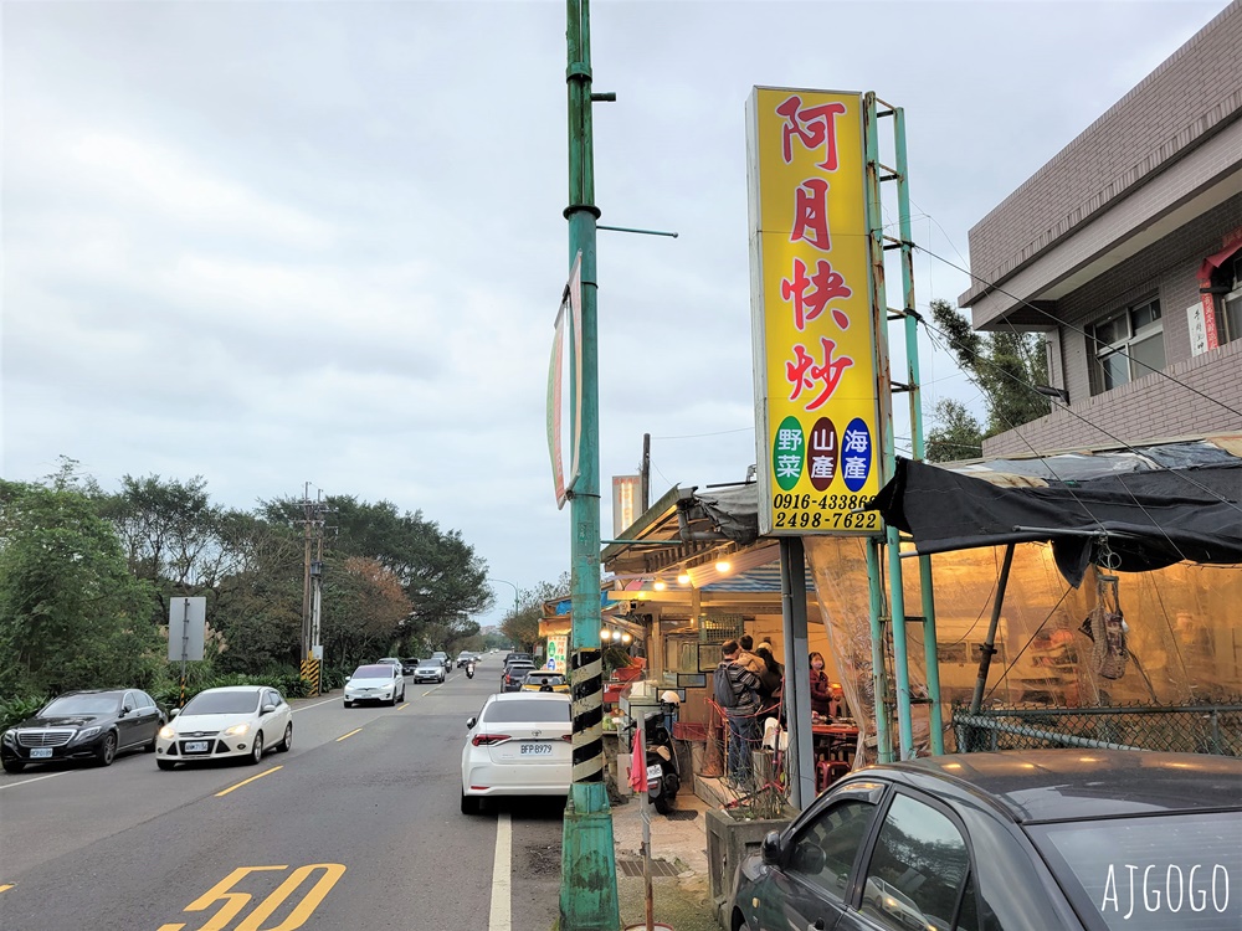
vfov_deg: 53.1
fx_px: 933
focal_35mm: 26
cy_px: 466
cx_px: 621
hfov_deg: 67.3
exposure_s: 1/162
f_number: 1.8
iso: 40
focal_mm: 5.4
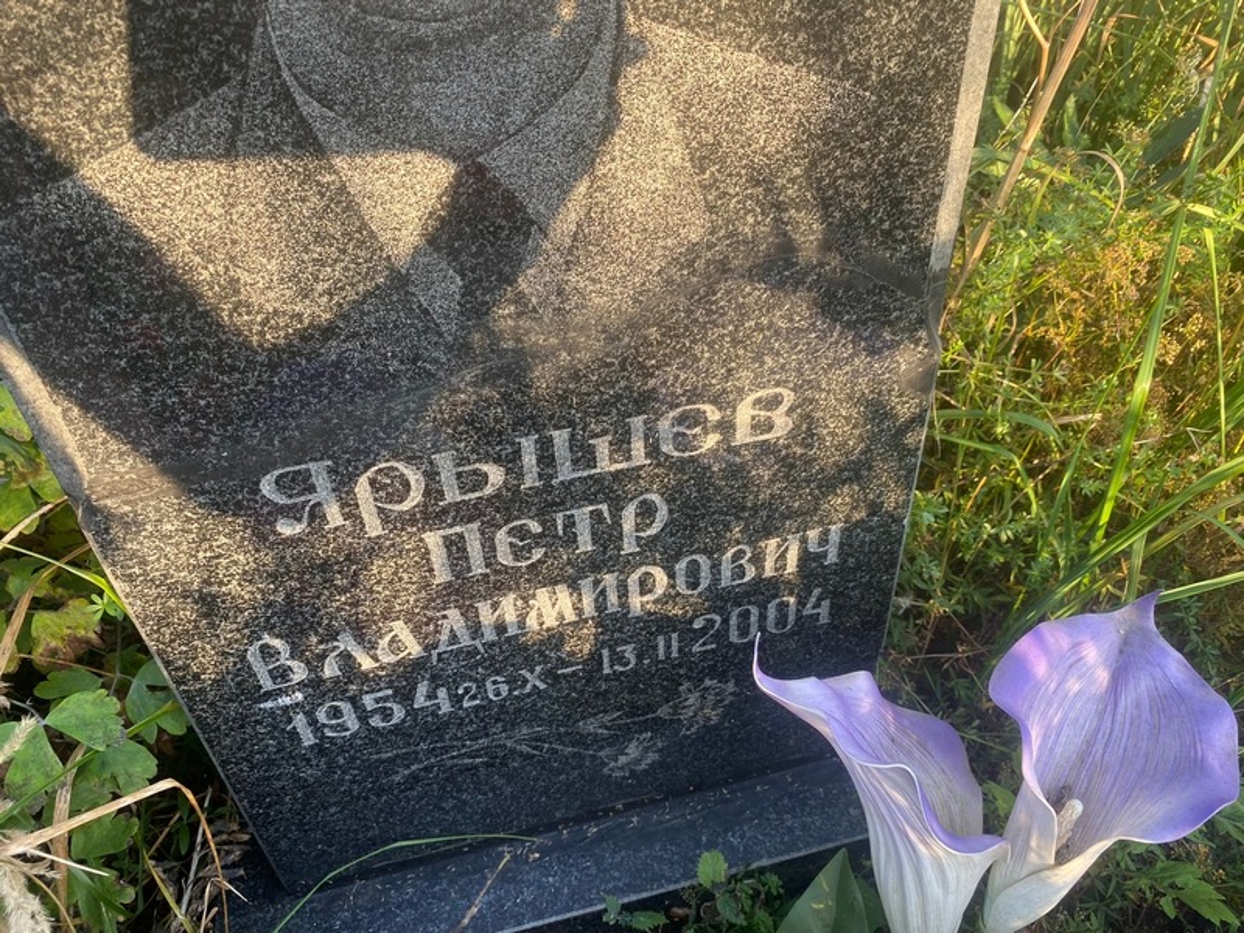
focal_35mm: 26
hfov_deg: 67.3
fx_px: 934
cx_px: 622
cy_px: 466
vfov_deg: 53.1
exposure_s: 1/122
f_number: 1.8
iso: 32
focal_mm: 4.25
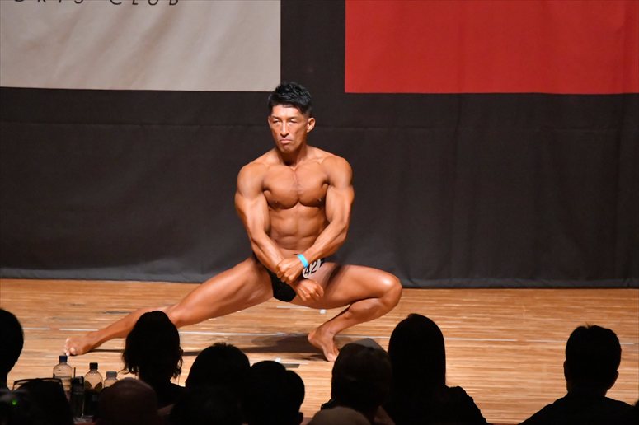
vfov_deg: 4.6
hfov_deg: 6.9
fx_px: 5322
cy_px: 212
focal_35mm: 300
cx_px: 320
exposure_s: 1/400
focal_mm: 200
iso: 12800
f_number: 5.6
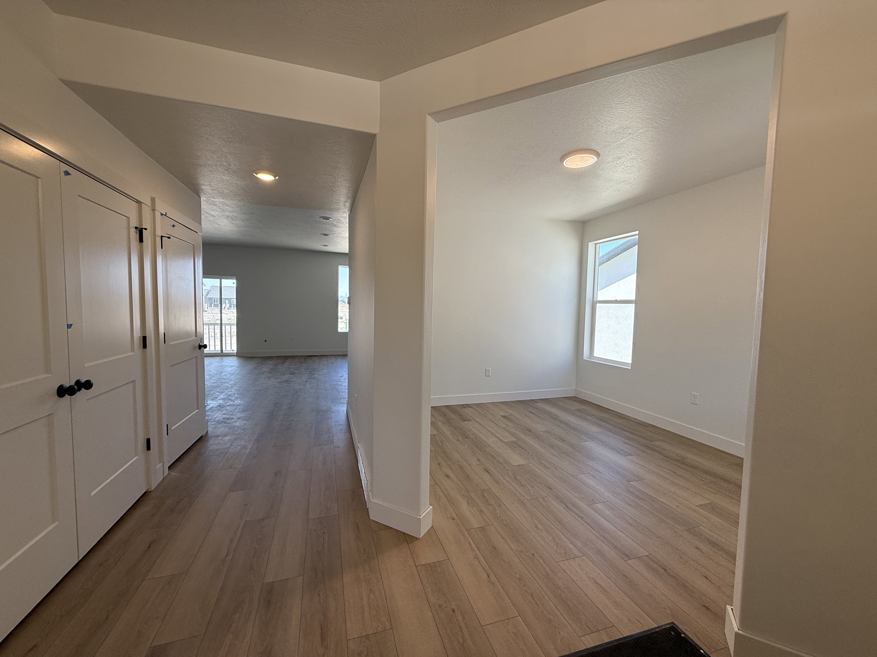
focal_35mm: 14
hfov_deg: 102.1
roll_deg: -1.2
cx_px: 438
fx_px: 355
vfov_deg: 85.7
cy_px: 328
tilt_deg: -2.9
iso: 64
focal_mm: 2.22
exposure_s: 1/184
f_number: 2.2
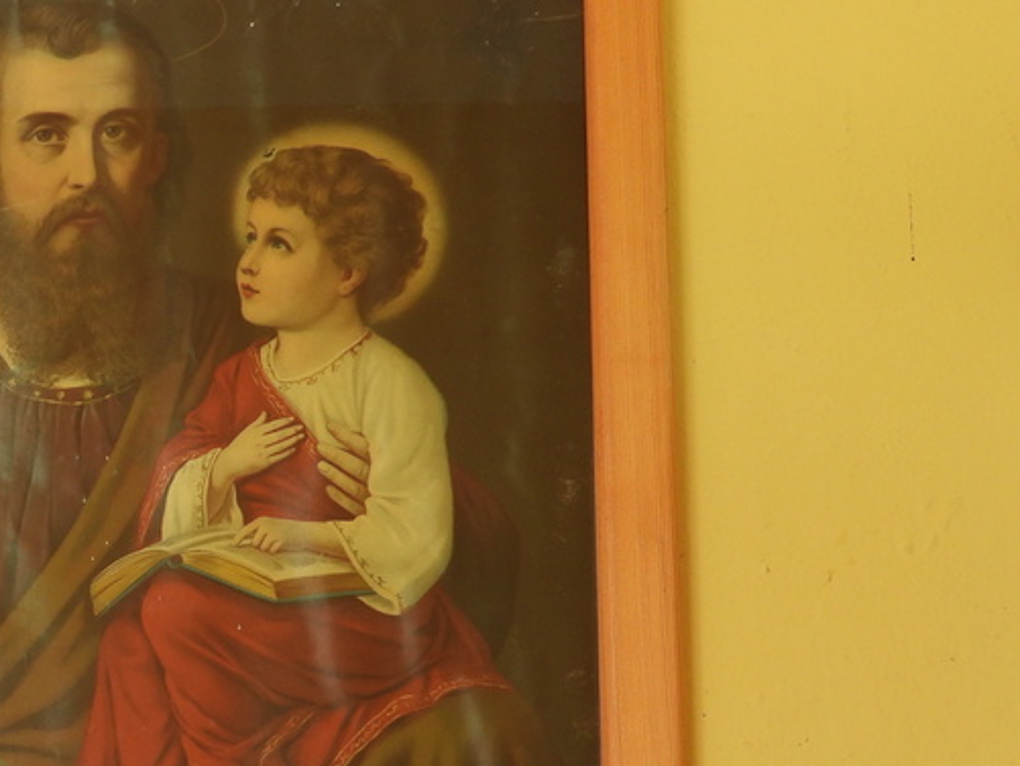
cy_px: 574
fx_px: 2682
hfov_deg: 20.3
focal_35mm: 91
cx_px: -171
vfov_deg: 16.2
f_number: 3.2
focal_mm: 6.8
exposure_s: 1/80
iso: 100
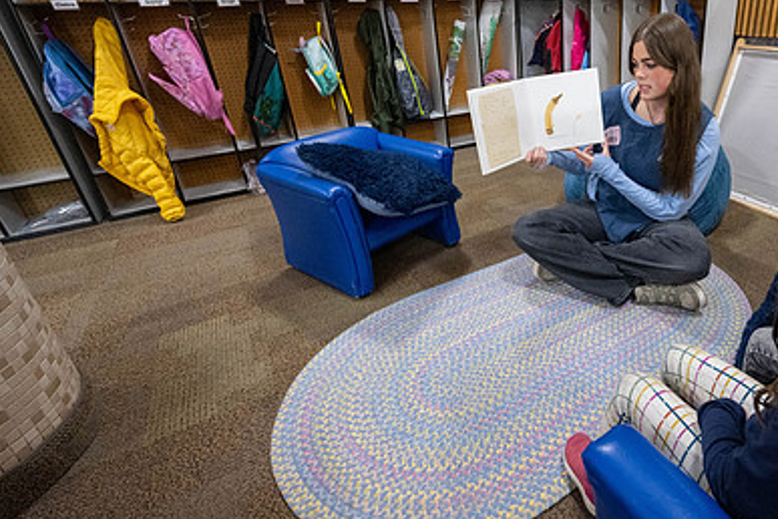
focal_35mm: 21
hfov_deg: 76.7
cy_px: 208
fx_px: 454
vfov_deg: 59.0
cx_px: 559
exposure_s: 1/320
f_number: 4
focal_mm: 14
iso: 6400
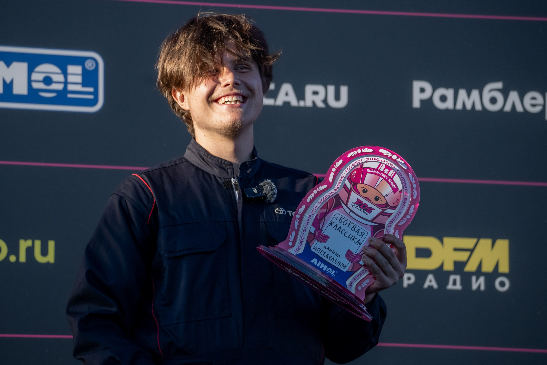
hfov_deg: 8.2
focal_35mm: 251
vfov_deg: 5.5
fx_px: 3814
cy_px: 176
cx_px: 235
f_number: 5.6
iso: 2000
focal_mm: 209.1
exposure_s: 1/400
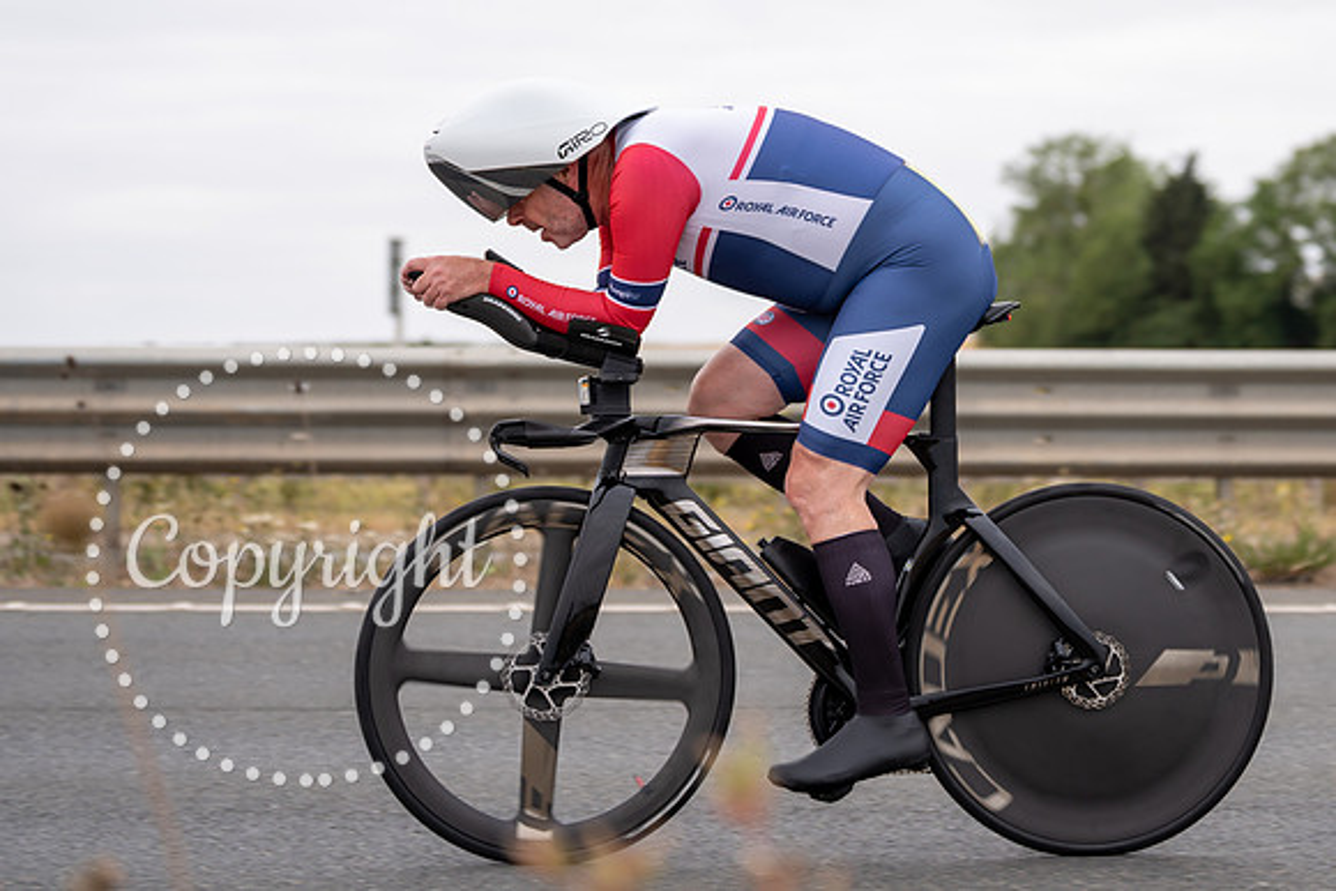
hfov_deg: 19.6
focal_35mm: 104
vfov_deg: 13.2
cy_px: 295
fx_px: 3853
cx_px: 944
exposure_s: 1/800
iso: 100
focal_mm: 70
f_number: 2.8
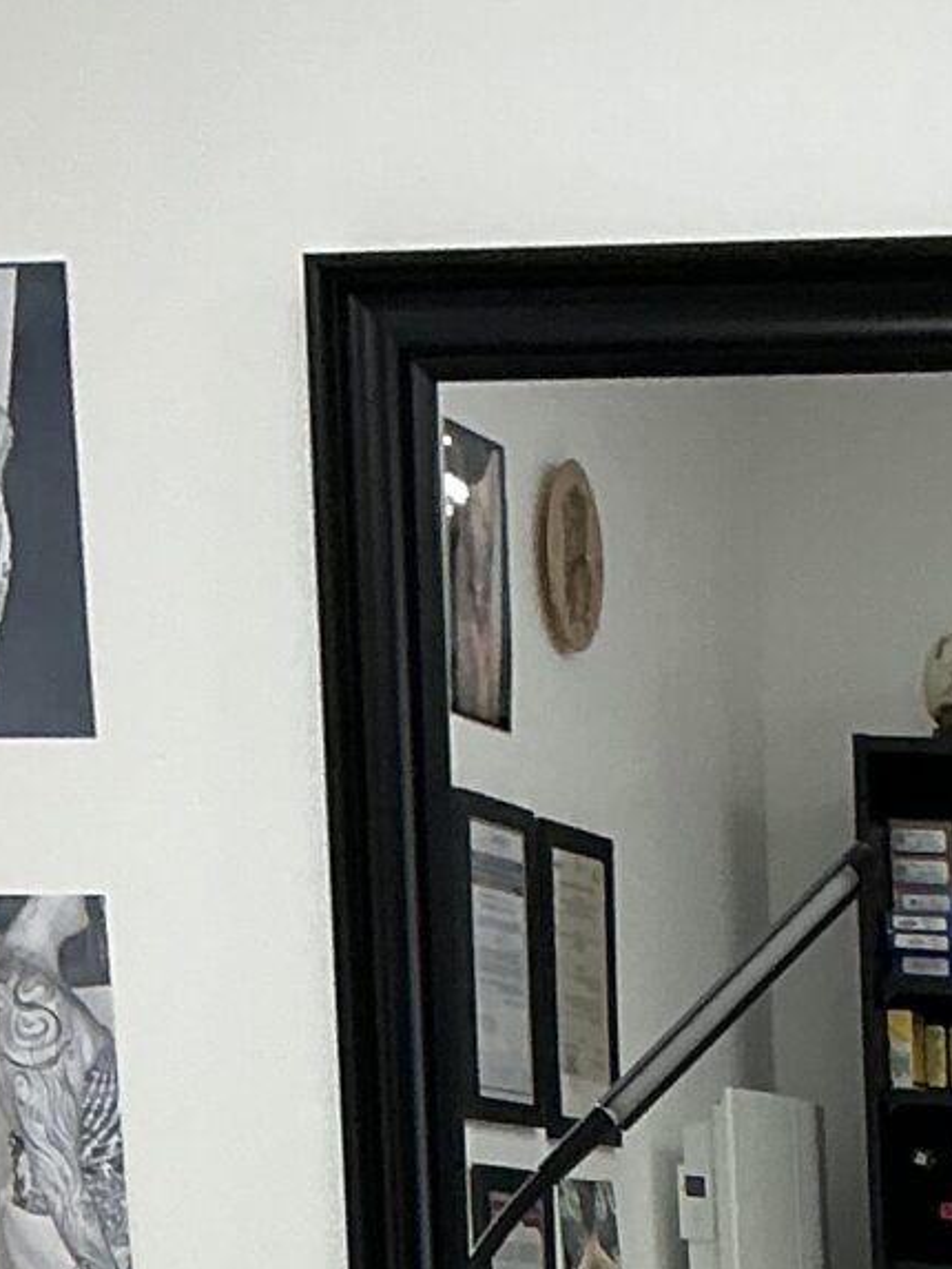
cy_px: 2565
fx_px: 4582
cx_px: 1140
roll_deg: -0.3
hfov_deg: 11.6
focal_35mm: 125
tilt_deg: -18.4
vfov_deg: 13.4
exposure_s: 1/100
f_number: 1.8
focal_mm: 3
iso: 50
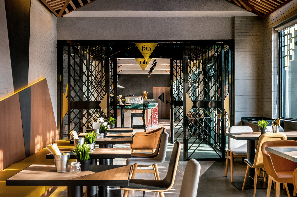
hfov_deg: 41.2
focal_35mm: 48
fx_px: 396
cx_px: 148
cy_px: 98
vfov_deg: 28.0
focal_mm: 48
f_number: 10
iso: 64
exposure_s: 1/4
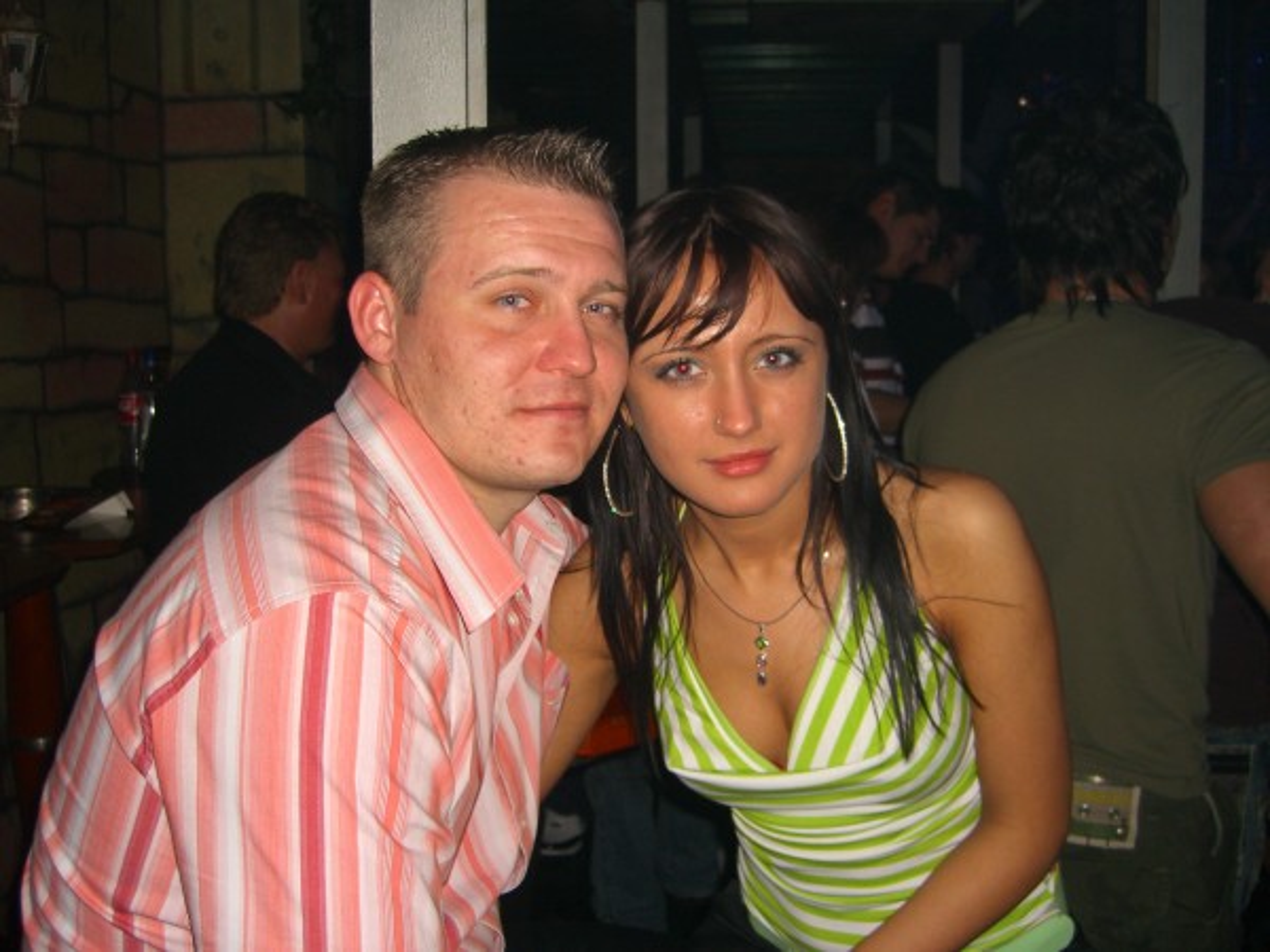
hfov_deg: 49.0
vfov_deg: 37.7
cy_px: 476
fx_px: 1394
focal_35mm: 38
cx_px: 635
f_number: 2.8
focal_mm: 7.9
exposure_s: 1/60
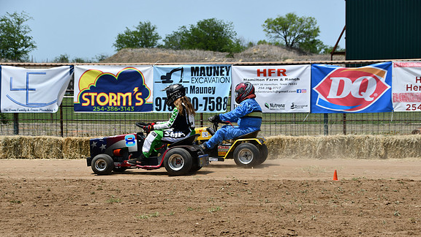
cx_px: 211
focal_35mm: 155
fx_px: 1730
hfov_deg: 13.9
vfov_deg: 7.8
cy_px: 131
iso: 100
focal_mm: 98
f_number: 10
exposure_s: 1/400
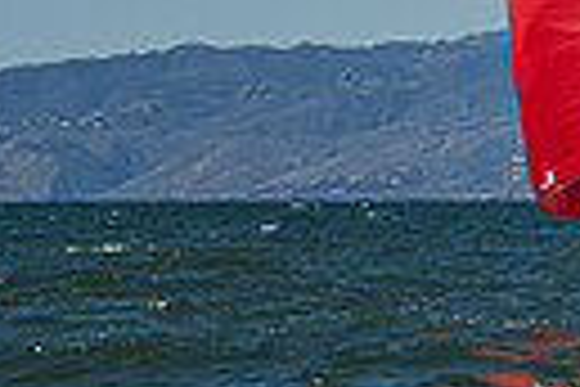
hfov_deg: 3.3
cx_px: 1078
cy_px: -625
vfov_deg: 2.2
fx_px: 10020
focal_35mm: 622
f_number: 5.6
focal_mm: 115
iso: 400
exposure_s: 1/6400
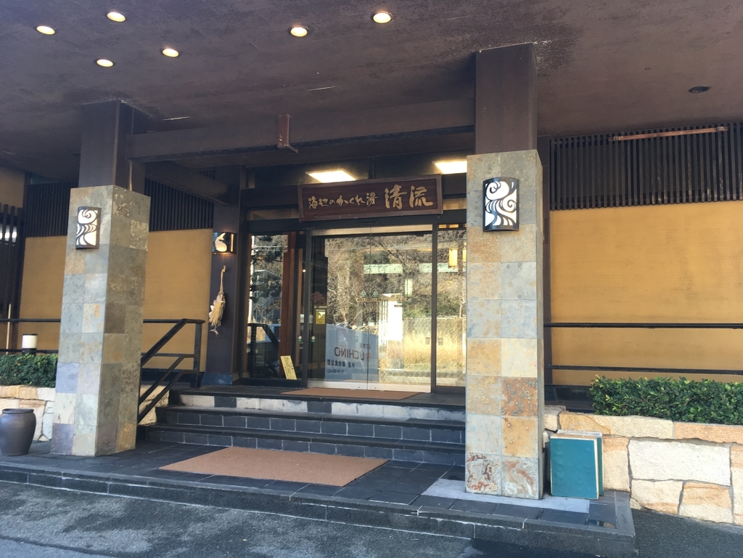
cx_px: 372
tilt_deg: +7.4
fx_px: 622
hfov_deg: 61.7
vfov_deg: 48.2
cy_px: 279
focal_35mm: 29
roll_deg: -2.2
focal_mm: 4.15
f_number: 2.2
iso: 32
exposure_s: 1/60
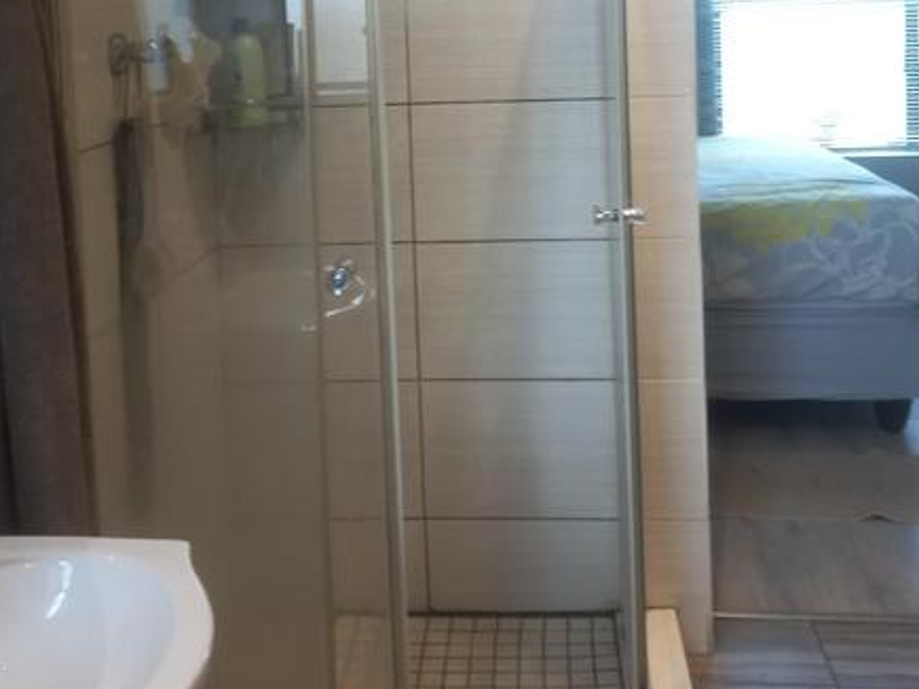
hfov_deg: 41.2
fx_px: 1221
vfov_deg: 30.0
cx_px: 431
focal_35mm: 46
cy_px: 57
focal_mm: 4.6
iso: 160
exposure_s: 1/50
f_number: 1.8
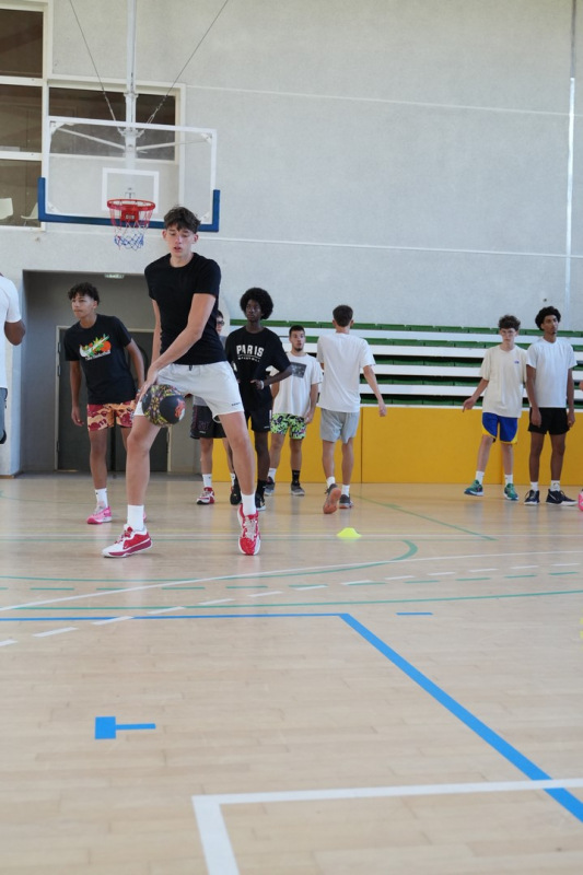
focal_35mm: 42
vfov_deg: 46.4
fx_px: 1021
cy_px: 438
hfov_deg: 31.9
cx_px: 292
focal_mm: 28
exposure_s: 1/400
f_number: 2.8
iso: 2000
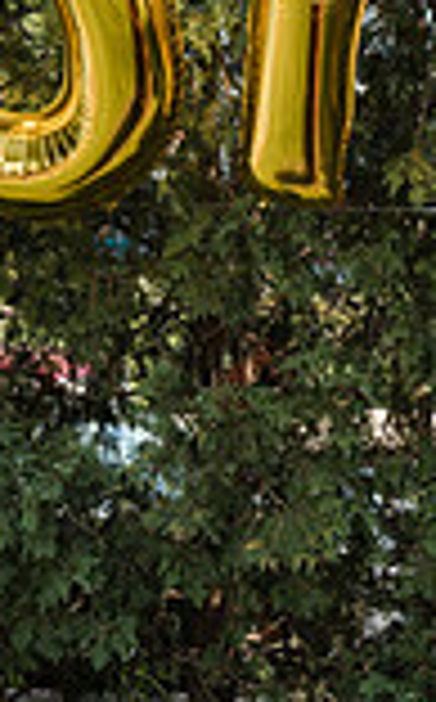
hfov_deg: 12.4
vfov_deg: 20.0
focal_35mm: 103
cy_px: 567
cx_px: 508
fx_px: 1965
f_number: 5
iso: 200
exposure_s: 1/250
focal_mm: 35
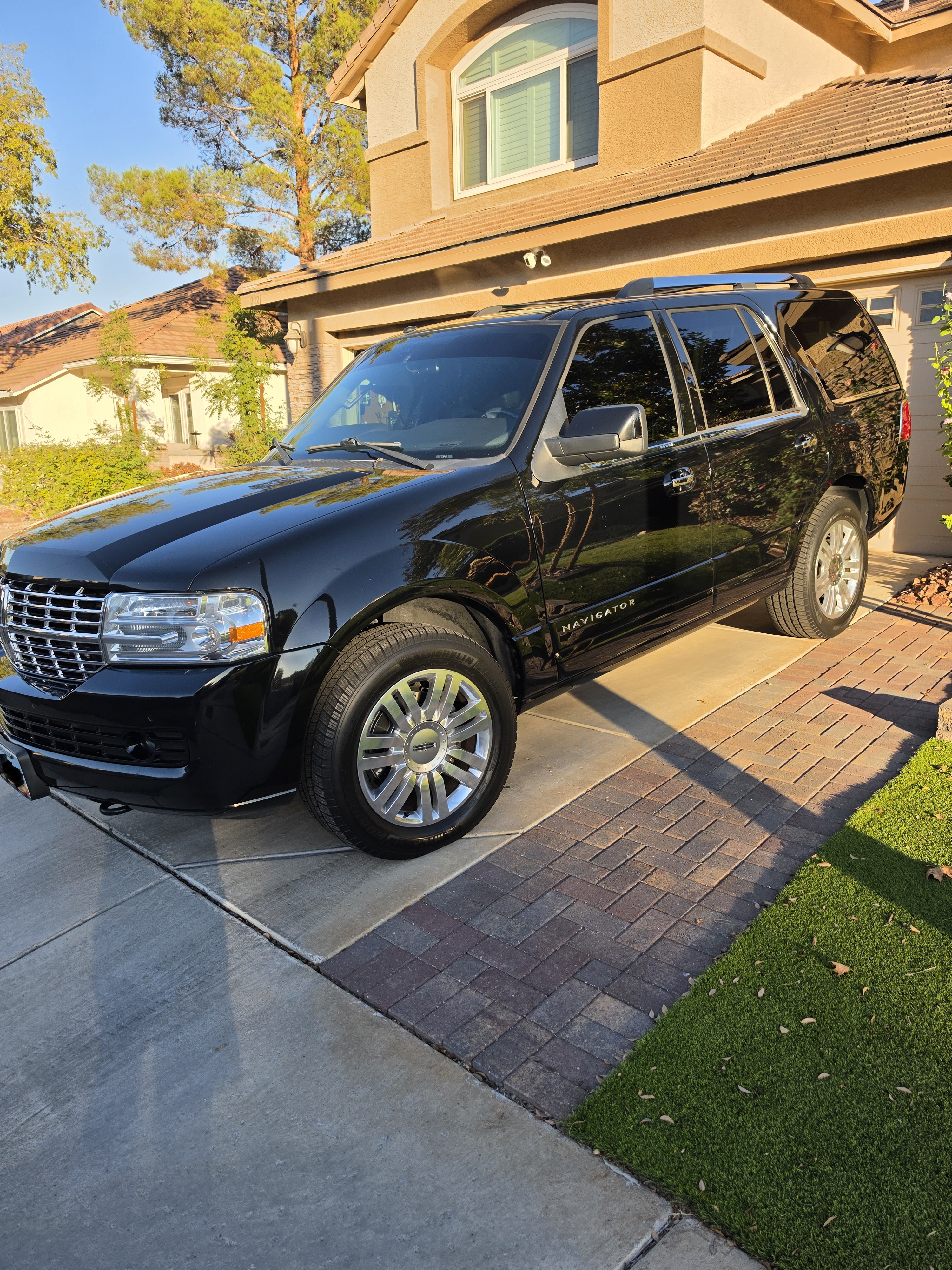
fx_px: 843
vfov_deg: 73.9
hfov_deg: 58.9
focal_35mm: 23
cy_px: 635
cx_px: 476
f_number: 1.4
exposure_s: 1/3628
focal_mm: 6.5
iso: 64
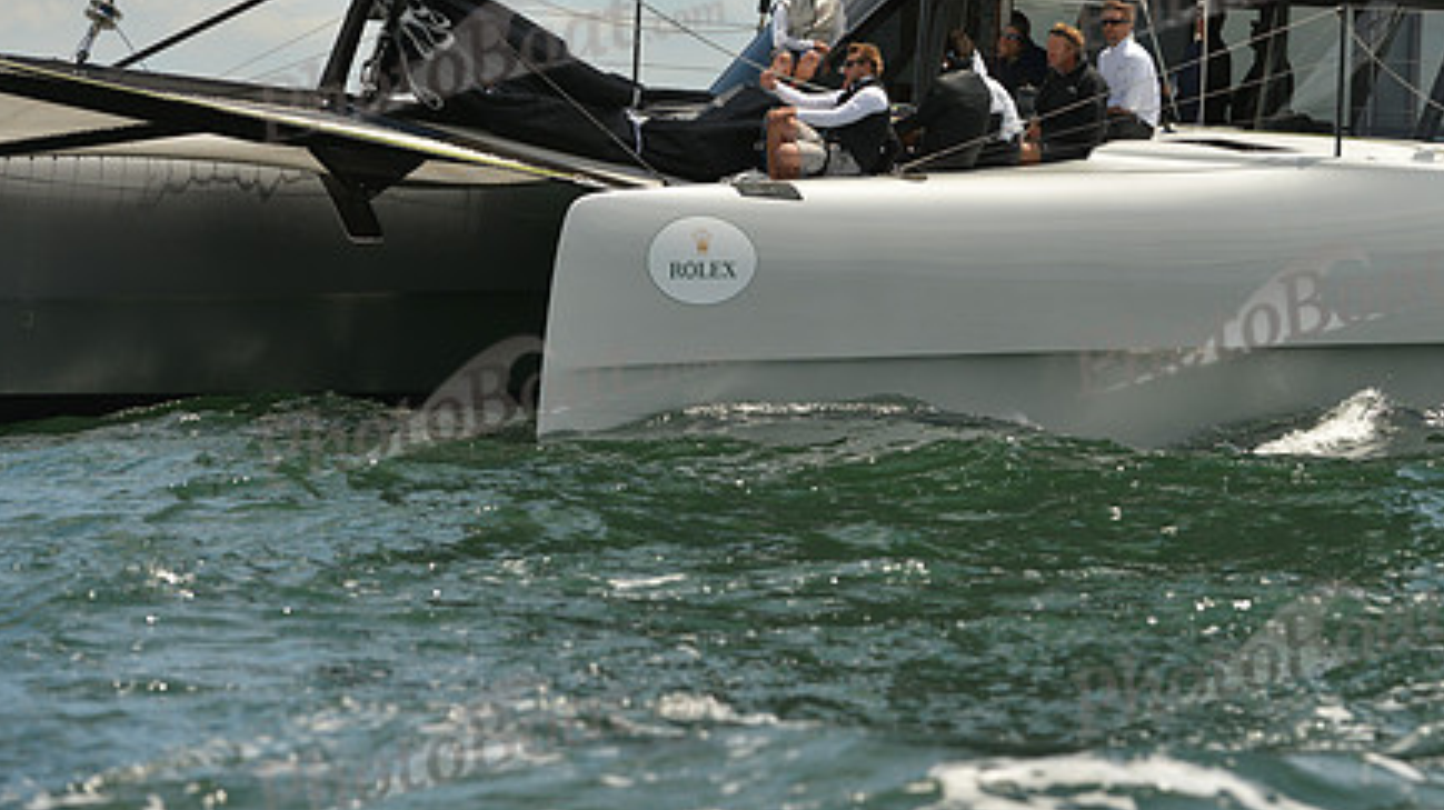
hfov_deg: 7.7
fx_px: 10753
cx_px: 900
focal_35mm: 281
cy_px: 185
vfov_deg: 4.3
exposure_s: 1/1000
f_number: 6.3
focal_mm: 200
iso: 200
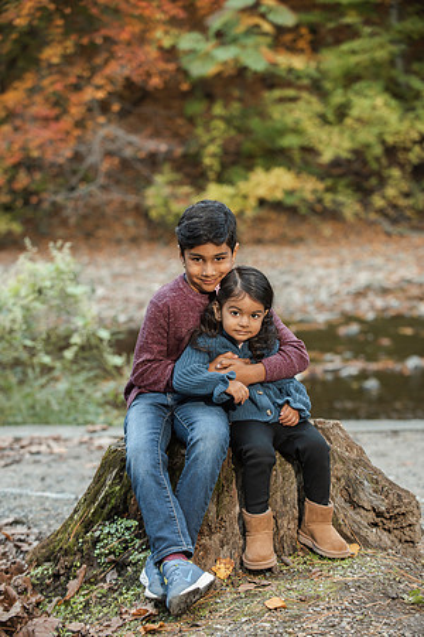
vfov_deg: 21.5
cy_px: 318
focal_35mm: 95
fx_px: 1678
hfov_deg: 14.4
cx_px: 212
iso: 500
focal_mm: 95
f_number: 4
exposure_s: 1/125
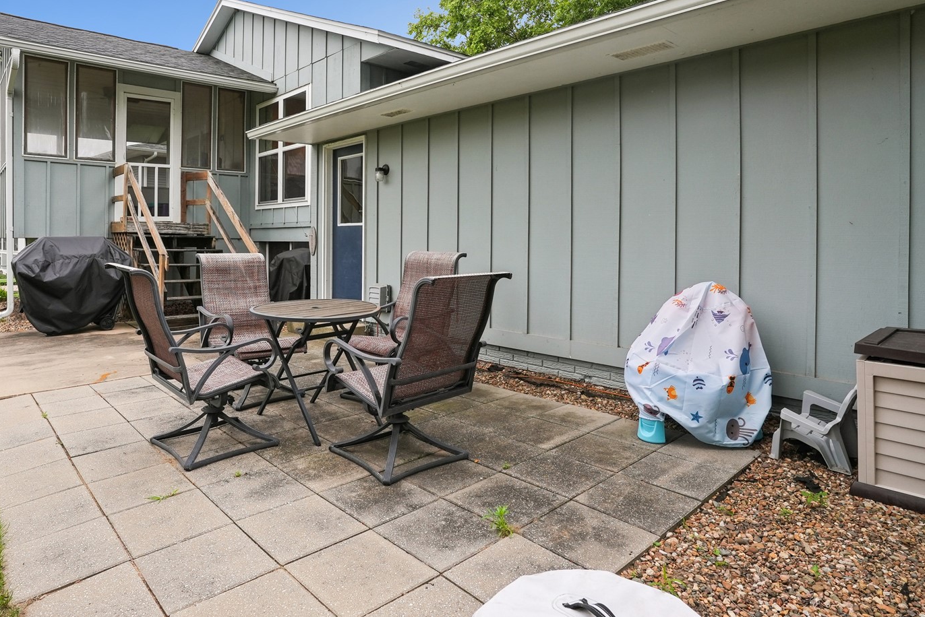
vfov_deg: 59.1
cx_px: 397
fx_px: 540
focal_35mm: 21
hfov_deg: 80.7
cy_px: 252
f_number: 9
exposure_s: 1/160
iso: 400
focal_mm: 17
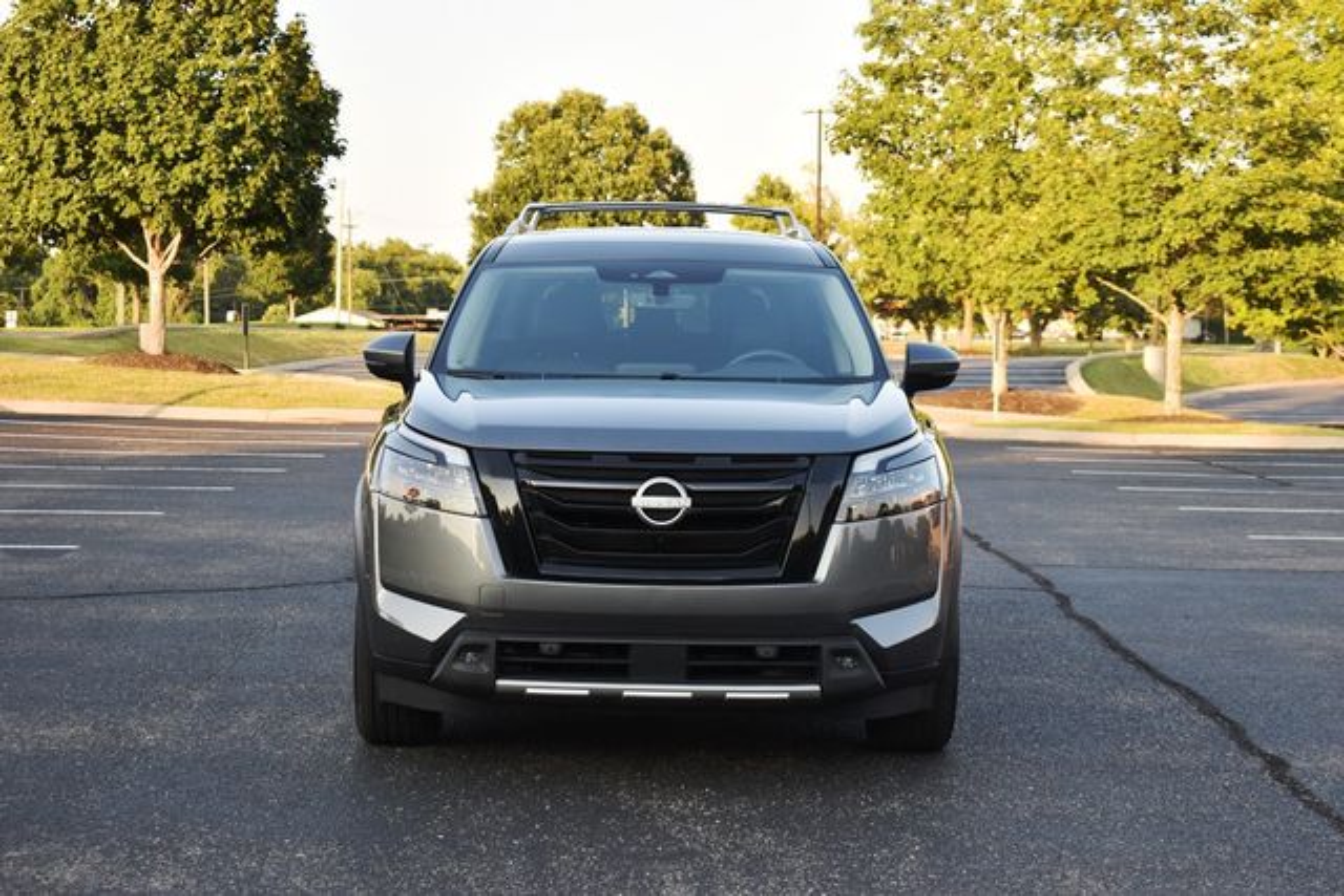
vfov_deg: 18.9
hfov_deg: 28.1
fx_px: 2688
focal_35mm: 72
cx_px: 672
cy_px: 448
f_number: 5.6
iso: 320
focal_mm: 48
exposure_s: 1/250
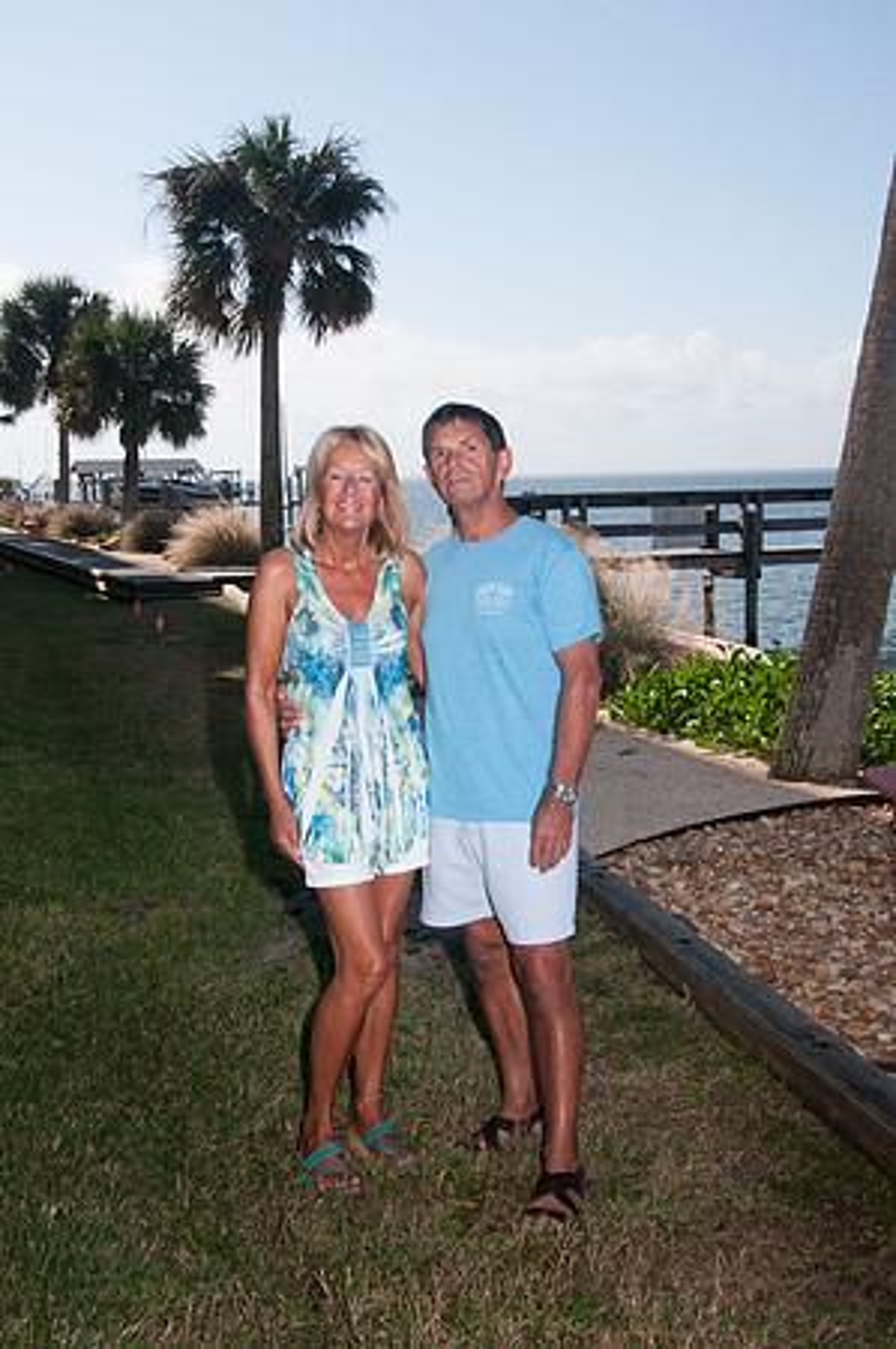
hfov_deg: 31.8
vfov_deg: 46.4
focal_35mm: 42
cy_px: 674
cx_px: 448
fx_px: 1572
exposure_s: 1/250
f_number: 11
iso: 100
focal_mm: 28
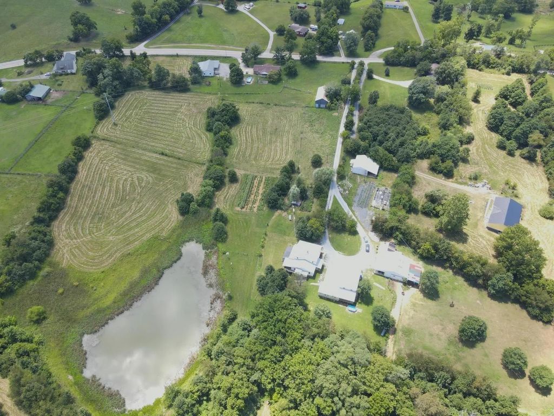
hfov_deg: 71.6
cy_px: 208
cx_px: 277
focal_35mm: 24
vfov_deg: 56.8
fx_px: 384
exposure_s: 1/100
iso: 100
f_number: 2.8
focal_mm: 4.5
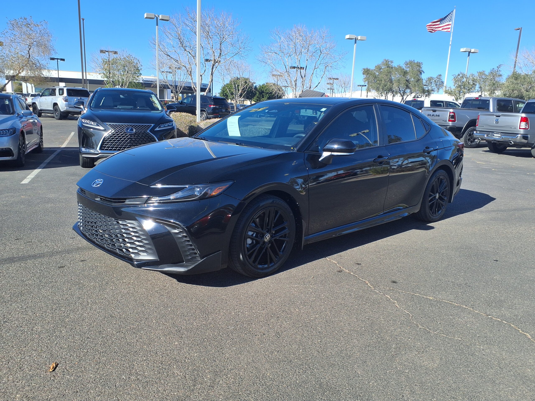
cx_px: 268
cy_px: 200
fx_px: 417
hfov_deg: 65.3
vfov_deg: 51.4
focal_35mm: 27
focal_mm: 3.58
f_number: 1.9
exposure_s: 1/1302
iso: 40
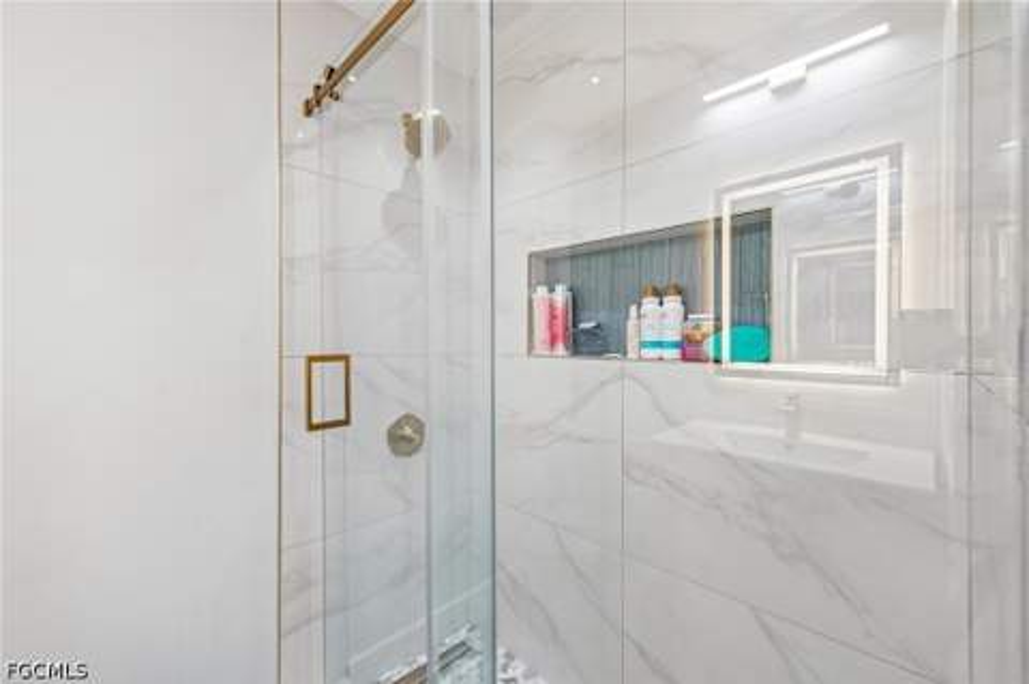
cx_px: 514
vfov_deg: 81.1
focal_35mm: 14
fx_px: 400
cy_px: 342
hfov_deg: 104.3
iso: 400
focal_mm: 14
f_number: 8
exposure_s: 1/25
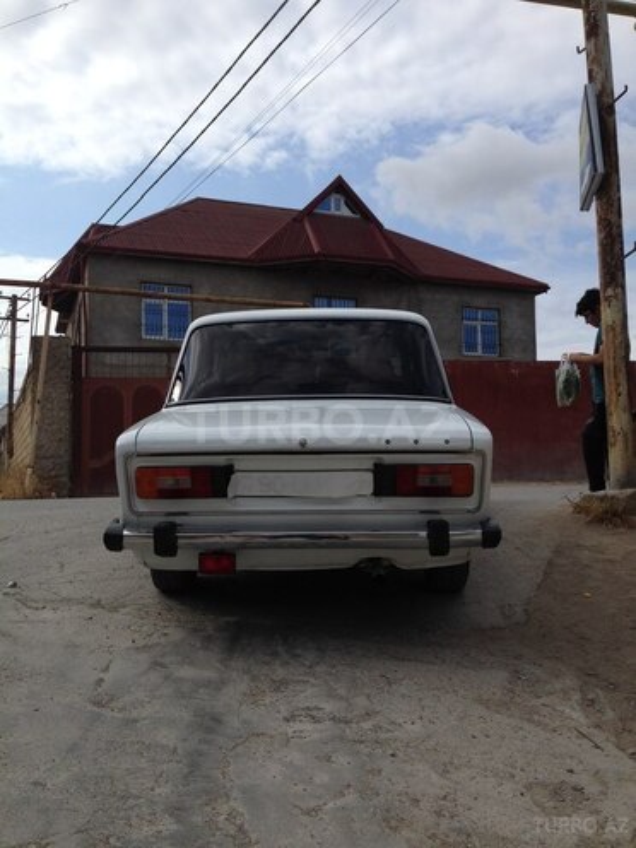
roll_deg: +0.8
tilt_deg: +6.1
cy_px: 424
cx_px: 318
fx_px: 808
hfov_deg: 42.9
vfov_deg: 55.4
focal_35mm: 33
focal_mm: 4.12
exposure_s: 1/2169
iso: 50
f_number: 2.4
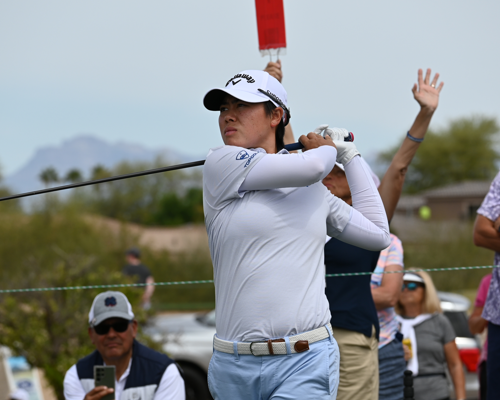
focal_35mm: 310
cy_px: 201
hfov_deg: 6.2
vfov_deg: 5.0
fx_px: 4583
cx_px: 254
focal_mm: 145
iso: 100
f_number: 6.3
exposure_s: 1/640
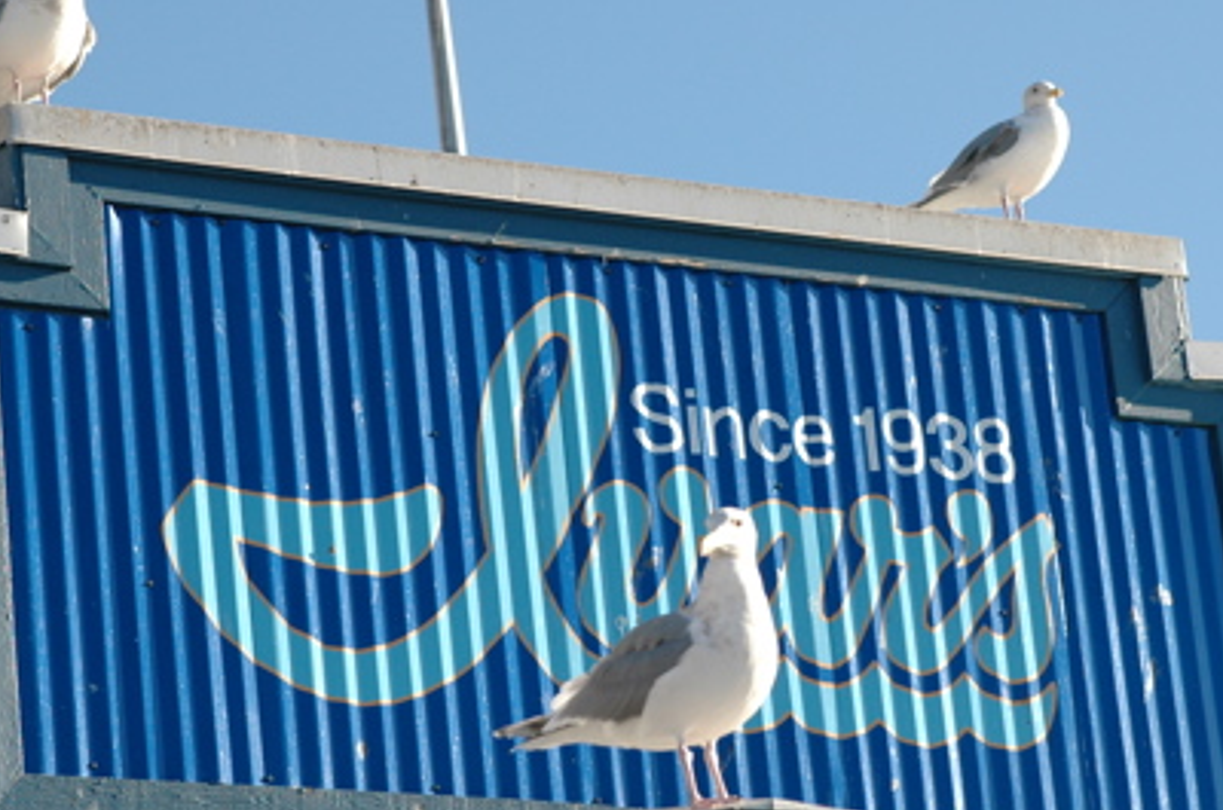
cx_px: 599
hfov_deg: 12.2
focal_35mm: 169
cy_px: 428
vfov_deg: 8.1
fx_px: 5721
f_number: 5
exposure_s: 1/1250
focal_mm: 75
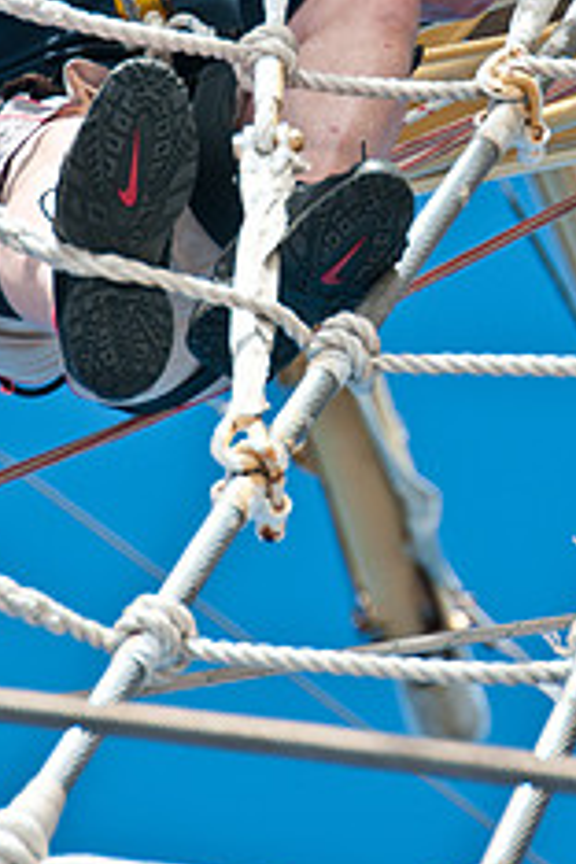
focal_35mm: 389
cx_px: 404
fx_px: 9334
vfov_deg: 5.3
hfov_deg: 3.5
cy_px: 89
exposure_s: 1/500
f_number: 6.3
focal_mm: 135
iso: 200
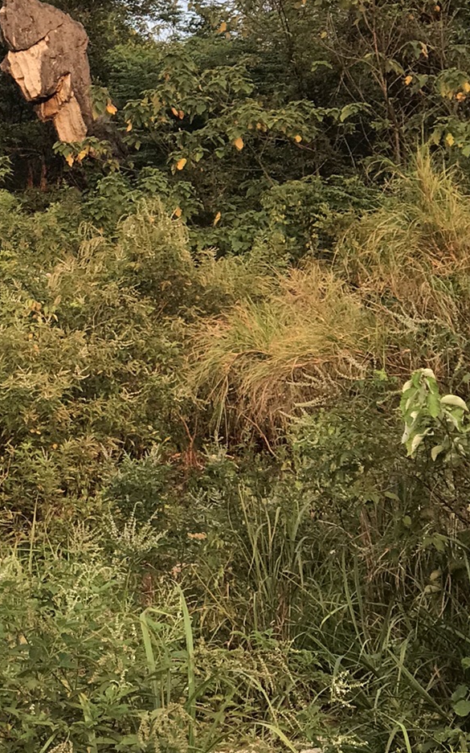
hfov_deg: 10.1
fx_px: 2646
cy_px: 233
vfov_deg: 16.1
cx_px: -12
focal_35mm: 129
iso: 25
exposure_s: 1/100
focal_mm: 6.6
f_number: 2.8
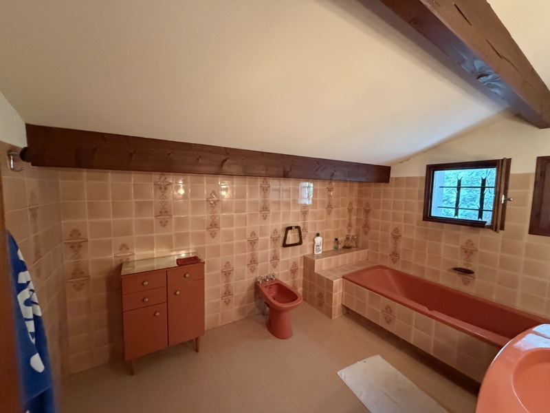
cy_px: 206
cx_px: 275
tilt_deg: -5.1
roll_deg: -0.7
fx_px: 222
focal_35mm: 14
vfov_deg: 85.7
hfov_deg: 102.1
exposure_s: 1/50
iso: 800
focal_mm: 2.22
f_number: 2.2
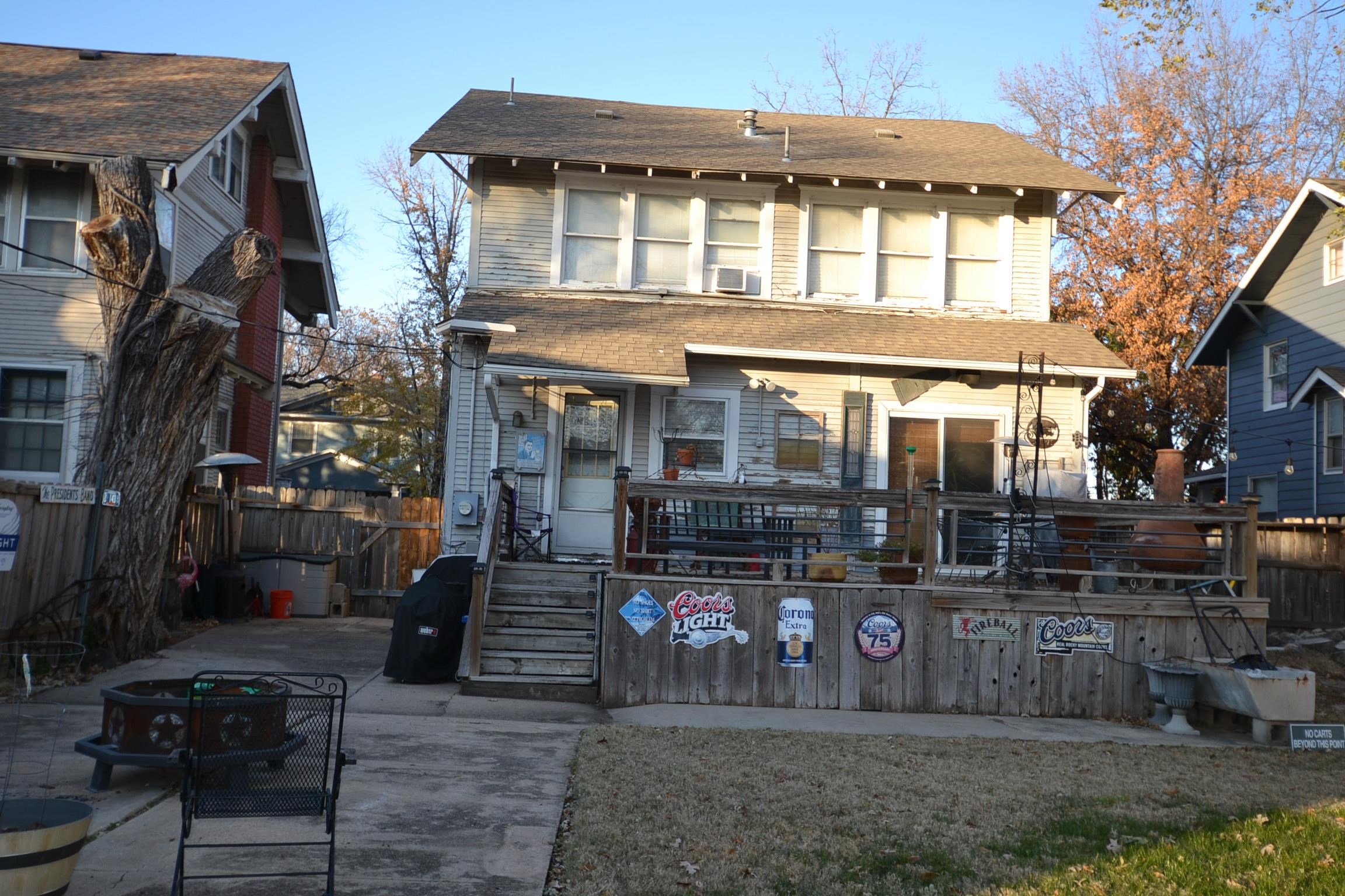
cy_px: 448
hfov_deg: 57.2
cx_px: 672
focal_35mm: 33
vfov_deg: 40.0
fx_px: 1233
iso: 110
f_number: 4.5
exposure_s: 1/125
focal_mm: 22
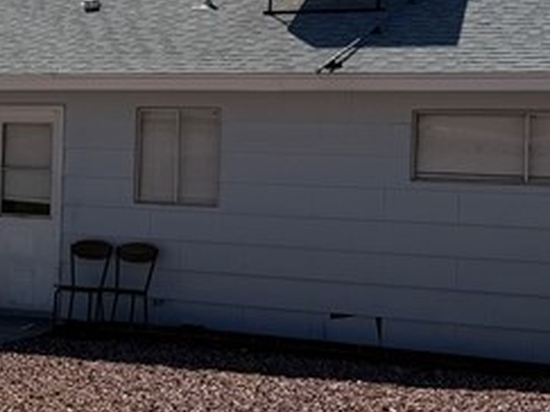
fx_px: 1604
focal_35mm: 101
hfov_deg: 17.9
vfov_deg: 14.6
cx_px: -204
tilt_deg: -0.3
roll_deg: -1.3
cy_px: 140
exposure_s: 1/10309
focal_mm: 6.76
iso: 80
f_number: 1.78
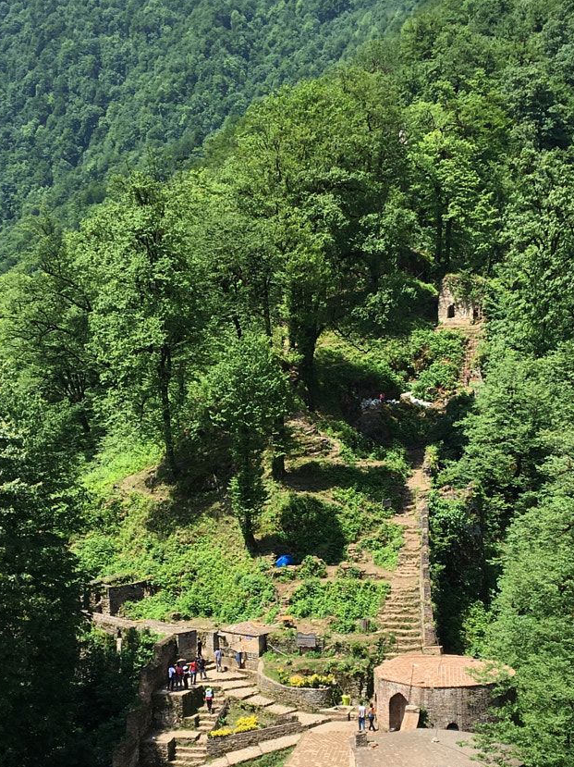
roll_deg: -0.9
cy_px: 513
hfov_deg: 26.1
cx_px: 320
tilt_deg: -6.0
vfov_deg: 34.0
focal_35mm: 56
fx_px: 1239
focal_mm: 4.15
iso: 25
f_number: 2.2
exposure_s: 1/864
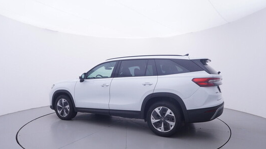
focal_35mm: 25
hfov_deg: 75.1
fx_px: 173
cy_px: 85
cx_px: 133
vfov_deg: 46.6
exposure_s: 1/80
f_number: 5
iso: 200
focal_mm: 15
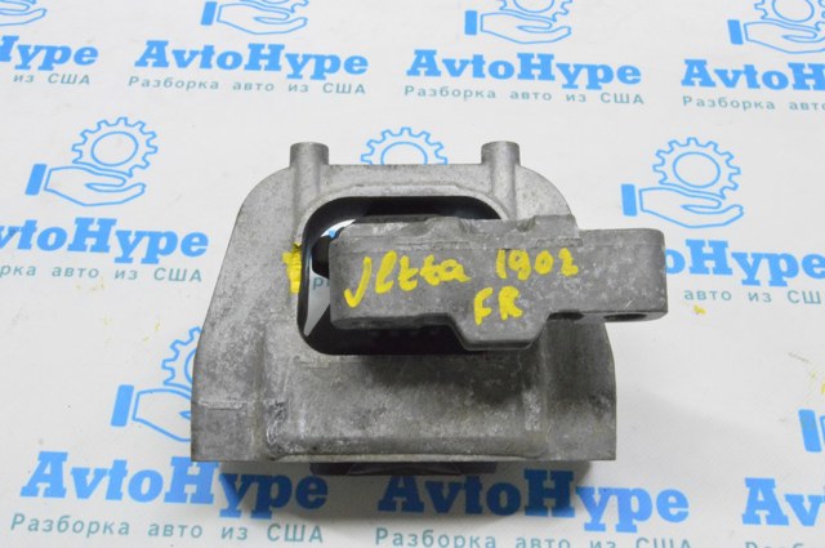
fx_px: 1064
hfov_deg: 42.4
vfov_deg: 28.9
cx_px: 412
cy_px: 274
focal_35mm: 46
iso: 6400
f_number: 20
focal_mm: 31
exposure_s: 1/20
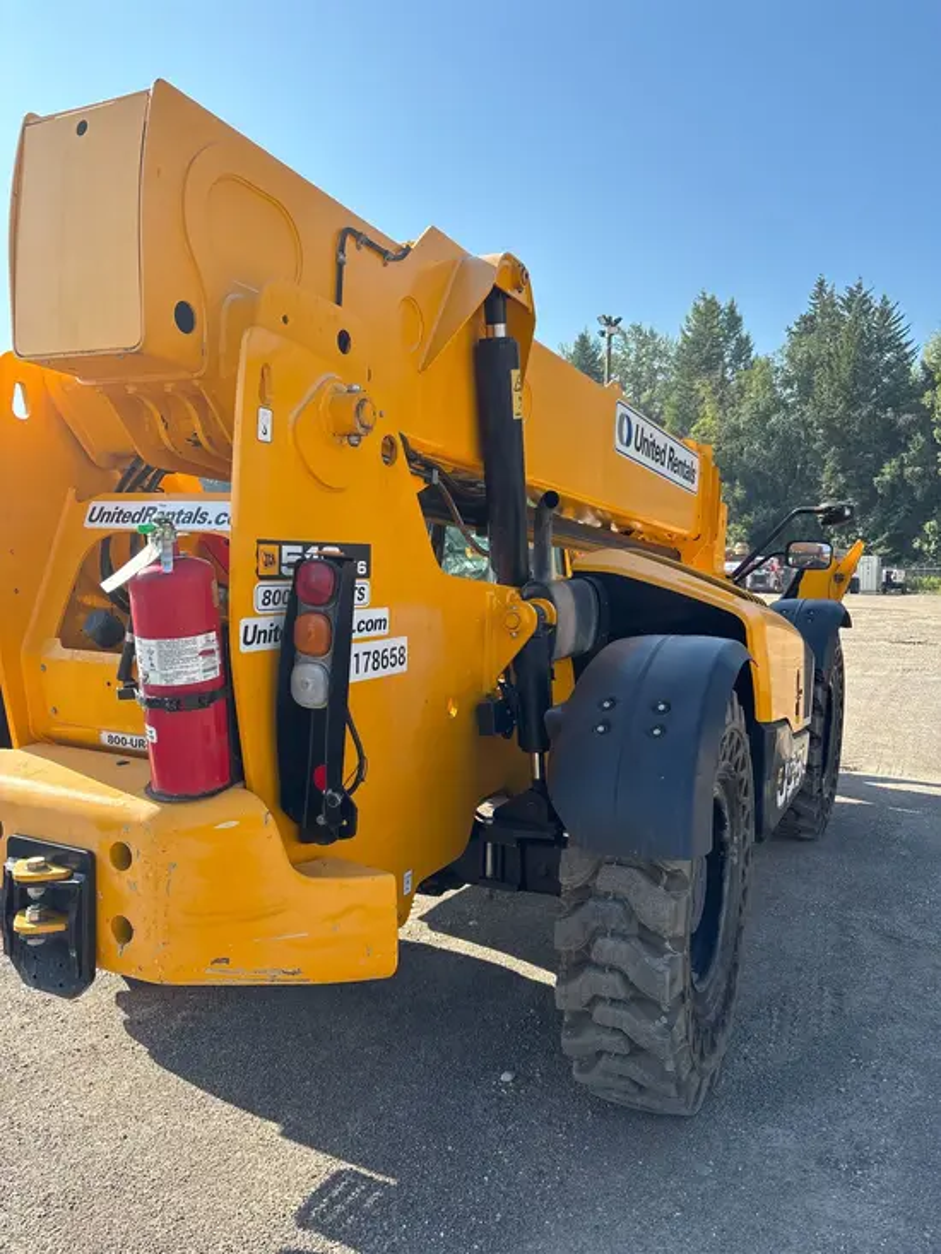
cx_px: 470
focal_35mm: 26
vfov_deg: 67.3
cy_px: 627
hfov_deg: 53.1
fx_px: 942
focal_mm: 5.96
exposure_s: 1/1233
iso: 50
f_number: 1.6
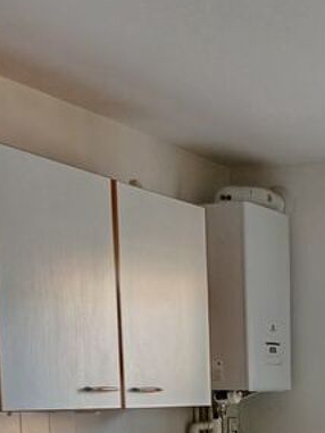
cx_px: 344
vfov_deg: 21.1
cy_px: 565
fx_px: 1051
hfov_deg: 17.1
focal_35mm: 84
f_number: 1.7
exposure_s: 1/50
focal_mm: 5.24
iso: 708
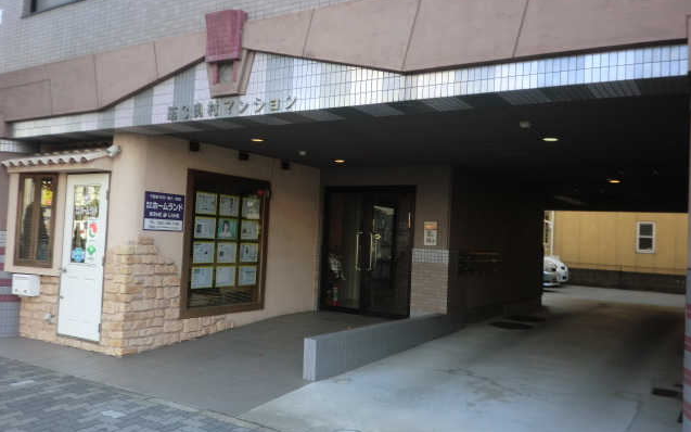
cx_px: 346
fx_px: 621
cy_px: 202
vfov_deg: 38.3
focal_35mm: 33
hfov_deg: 58.1
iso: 50
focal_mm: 5.64
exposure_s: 1/100
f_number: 2.9
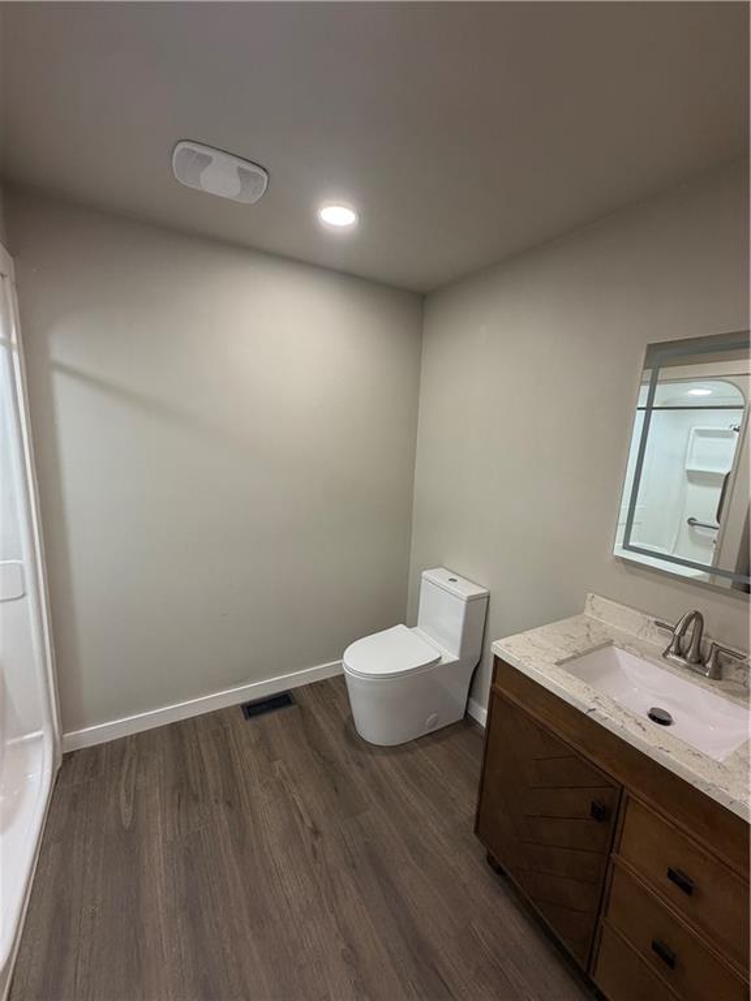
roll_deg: -2.5
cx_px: 376
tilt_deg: -9.4
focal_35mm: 14
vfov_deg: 102.1
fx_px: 405
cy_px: 500
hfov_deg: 85.7
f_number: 2.2
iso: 320
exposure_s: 1/120
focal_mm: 2.22
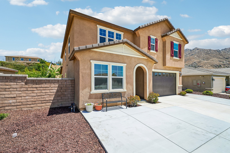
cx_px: 115
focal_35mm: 15
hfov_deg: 100.4
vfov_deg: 77.3
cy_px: 76
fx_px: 96
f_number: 8
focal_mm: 15
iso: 100
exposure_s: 1/250
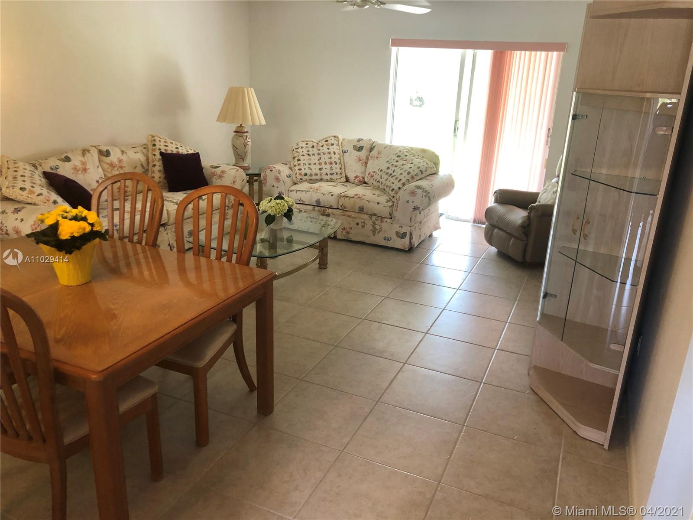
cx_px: 346
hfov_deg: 63.4
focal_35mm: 28
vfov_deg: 49.7
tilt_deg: -17.9
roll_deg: -1.2
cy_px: 260
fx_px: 561
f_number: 1.8
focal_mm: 4
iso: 40
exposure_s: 1/30
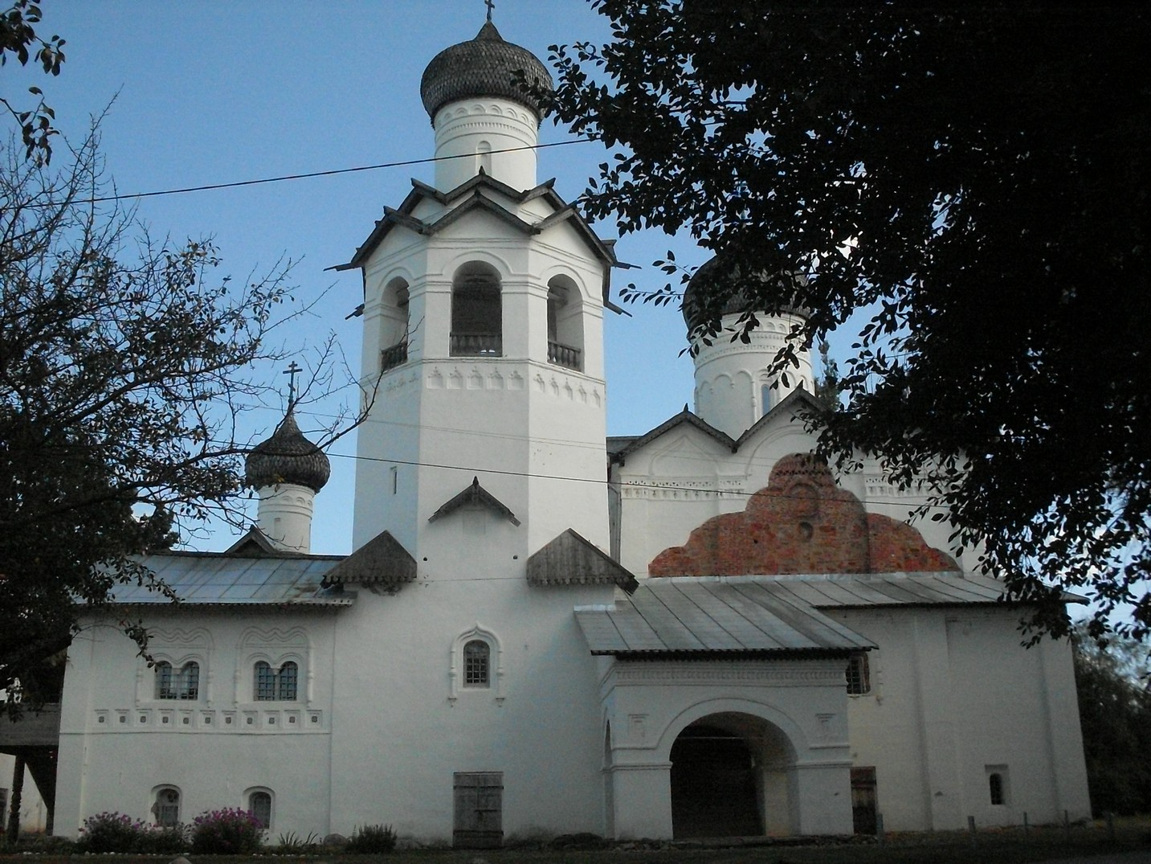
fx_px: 1264
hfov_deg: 49.0
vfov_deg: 37.7
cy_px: 432
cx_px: 576
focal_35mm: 38
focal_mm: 6.3
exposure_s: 1/750
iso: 400
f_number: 8.4
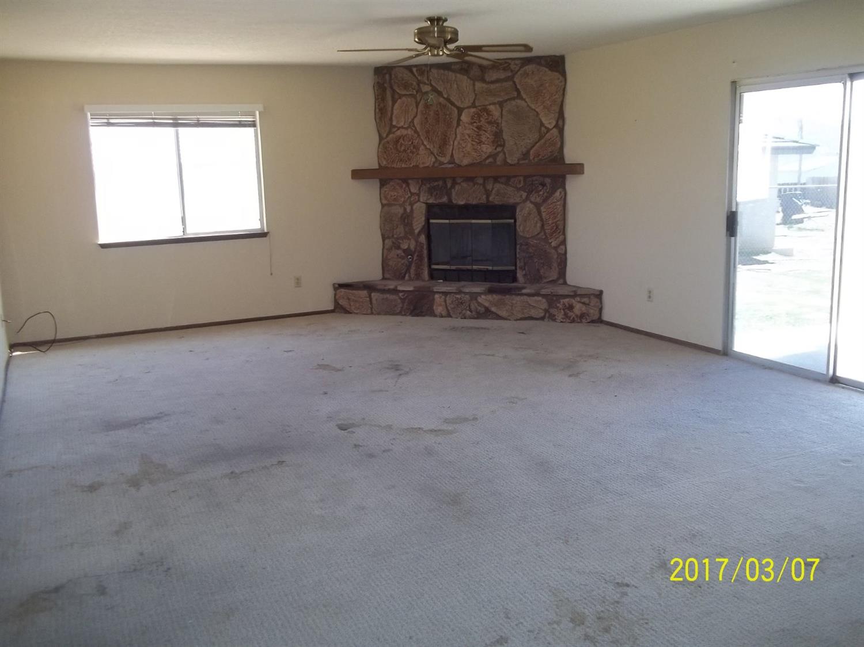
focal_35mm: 32
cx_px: 432
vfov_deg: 44.1
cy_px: 324
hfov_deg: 56.8
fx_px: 798
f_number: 2.9
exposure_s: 1/80
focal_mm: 5.7
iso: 160
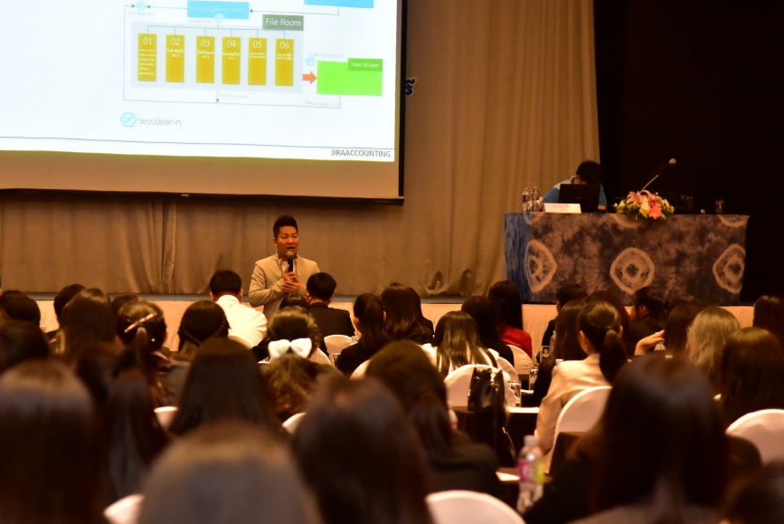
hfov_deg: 15.7
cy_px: 233
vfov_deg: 10.6
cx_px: 285
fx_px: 2832
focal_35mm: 130
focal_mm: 98
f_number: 4
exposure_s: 1/200
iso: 4500
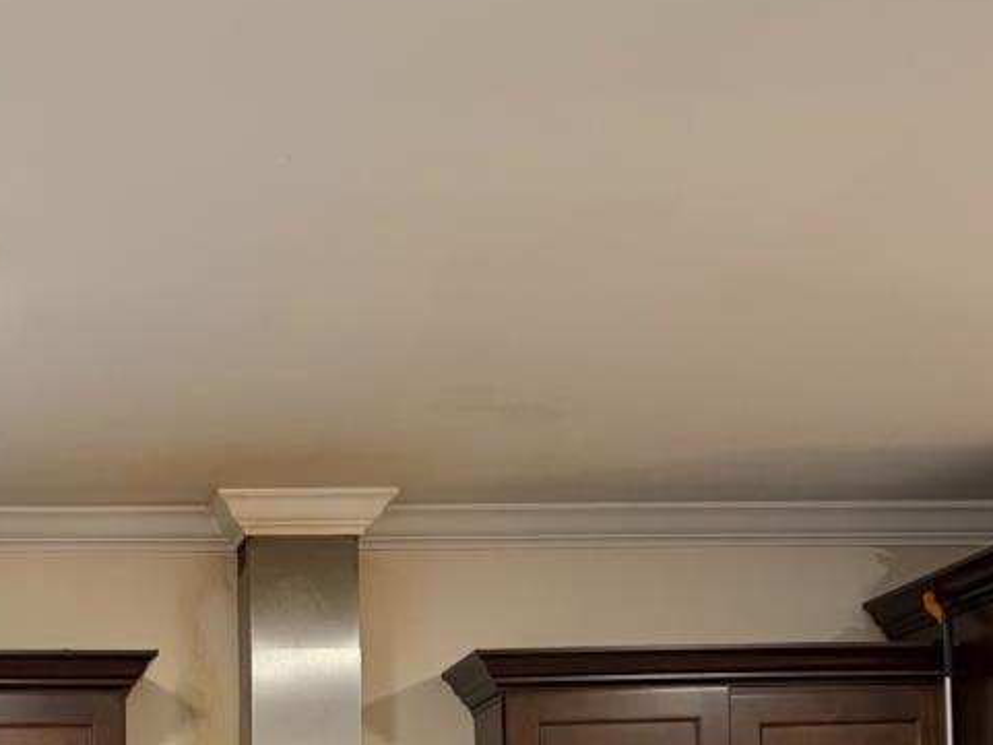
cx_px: 72
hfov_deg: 23.4
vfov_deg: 17.3
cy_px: 932
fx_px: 2324
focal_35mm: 81
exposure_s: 1/60
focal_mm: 5.96
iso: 250
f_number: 1.6
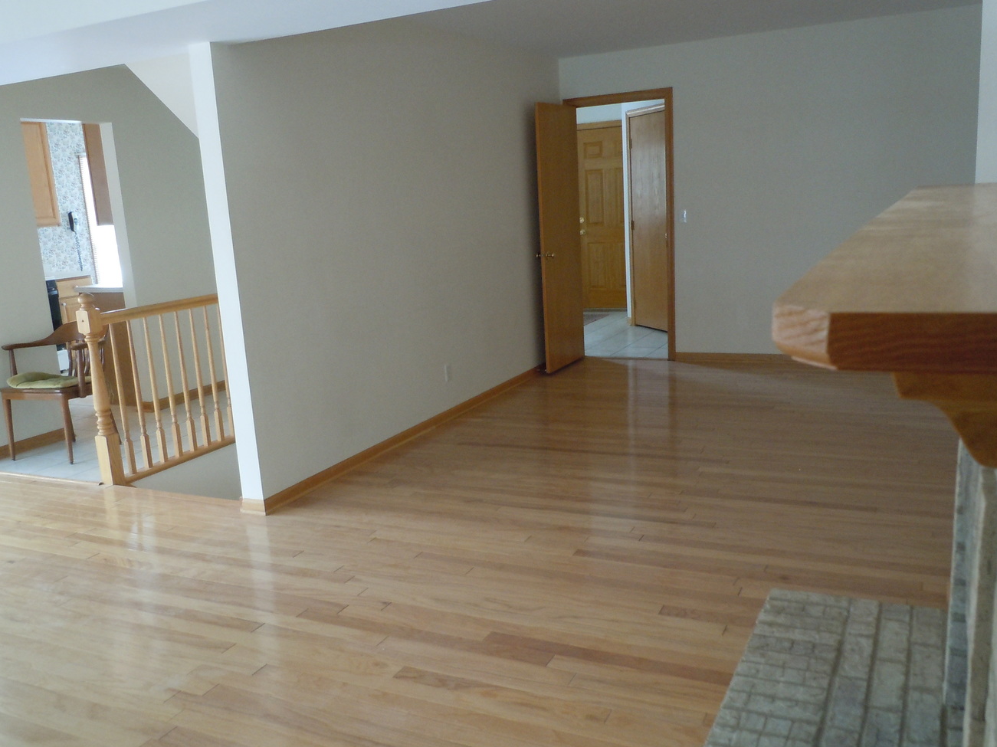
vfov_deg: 45.4
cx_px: 460
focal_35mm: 31
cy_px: 395
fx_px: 893
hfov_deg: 58.3
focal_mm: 5
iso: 400
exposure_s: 1/15
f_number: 3.7
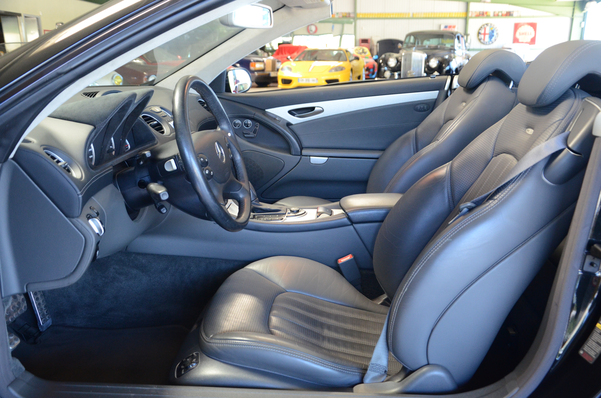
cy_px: 199
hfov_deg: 53.2
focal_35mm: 36
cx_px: 300
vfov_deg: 36.7
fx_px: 600
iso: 1600
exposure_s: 1/30
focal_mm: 24
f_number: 3.8
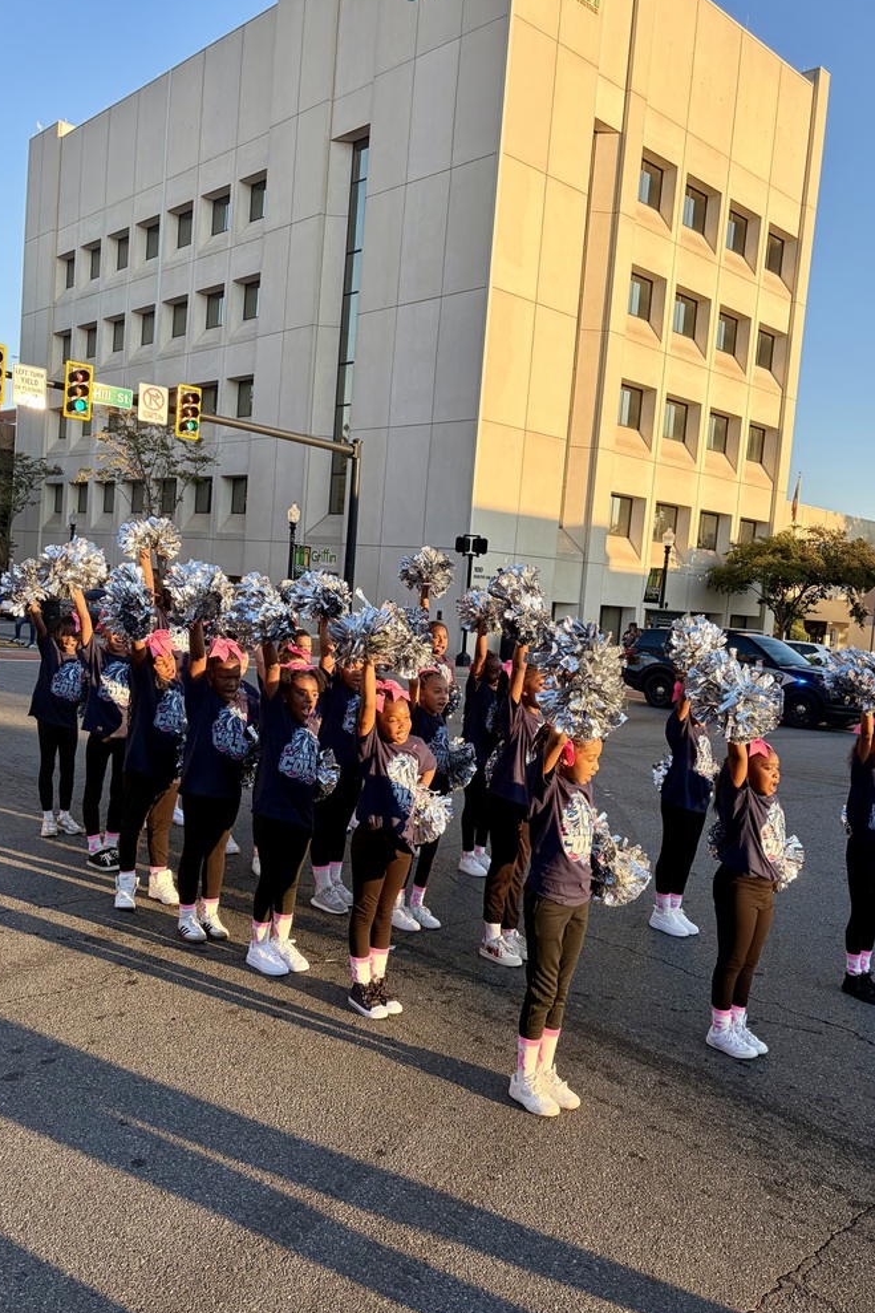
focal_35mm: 28
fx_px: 1021
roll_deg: -4.5
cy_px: 649
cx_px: 450
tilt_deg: -4.5
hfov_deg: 46.4
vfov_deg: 65.5
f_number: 1.6
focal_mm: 5.96
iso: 50
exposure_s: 1/1155
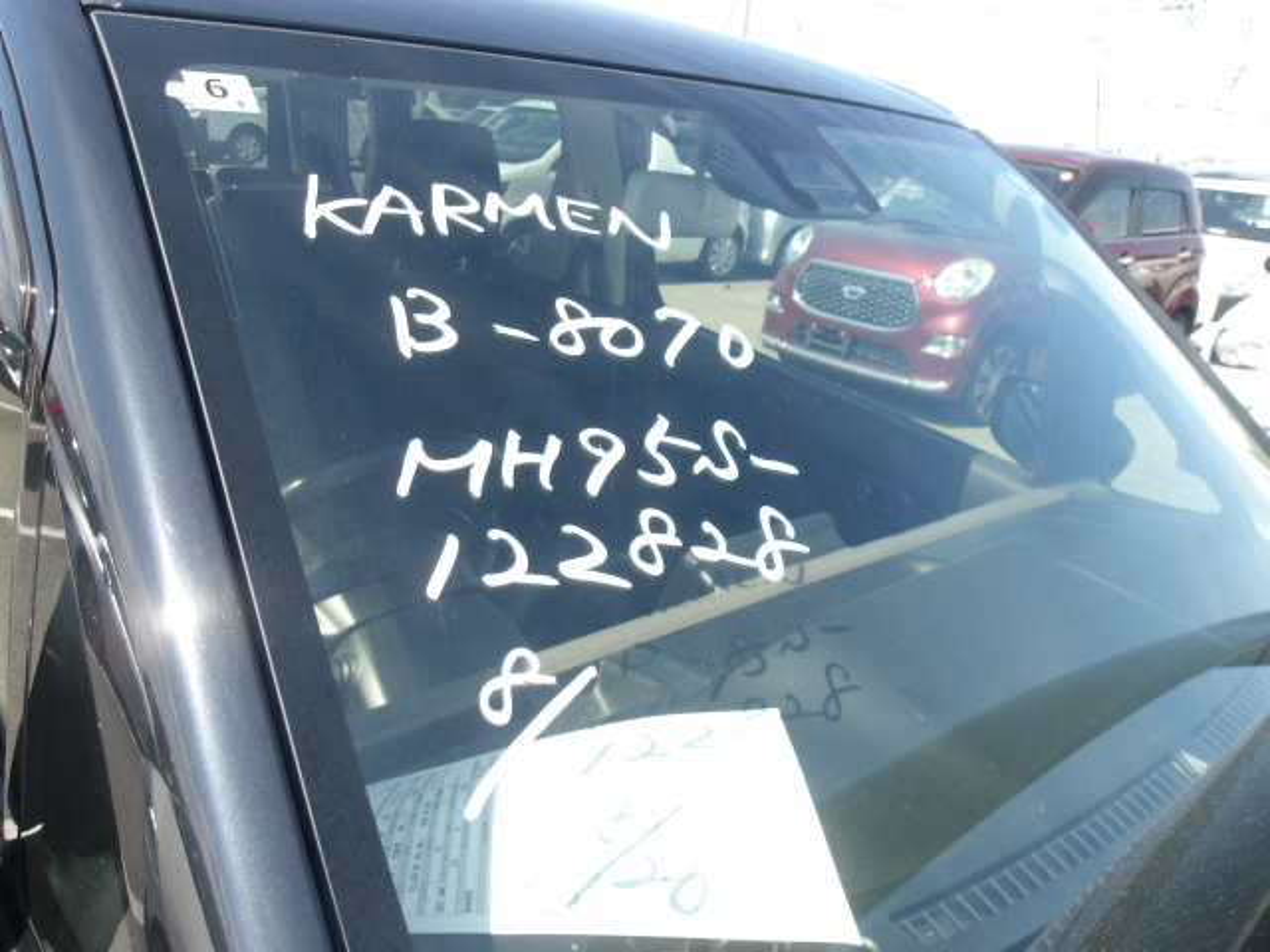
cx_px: 635
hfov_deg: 65.3
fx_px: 991
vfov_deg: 51.4
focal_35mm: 27
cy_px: 476
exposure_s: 1/60
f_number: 10.4
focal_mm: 4.9
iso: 159
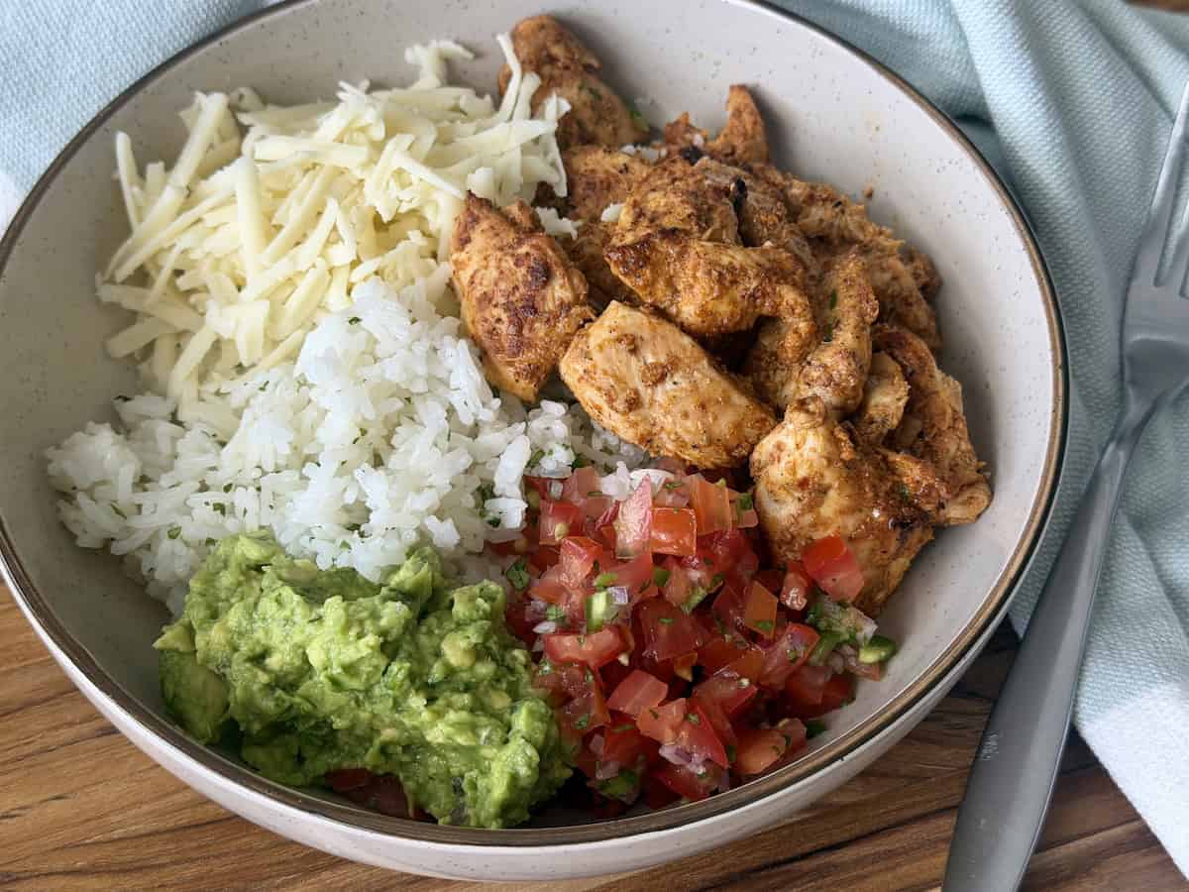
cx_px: 594
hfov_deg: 39.7
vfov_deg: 30.3
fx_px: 1649
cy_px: 446
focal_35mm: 48
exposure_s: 1/81
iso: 100
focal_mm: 6.8
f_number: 1.8
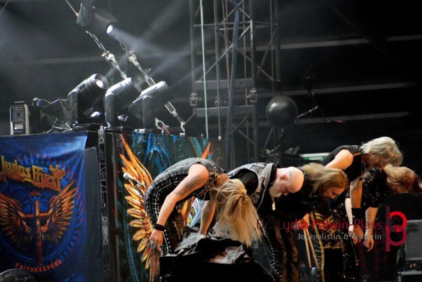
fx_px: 5275
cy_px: 141
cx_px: 211
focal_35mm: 450
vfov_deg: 3.1
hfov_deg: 4.6
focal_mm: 300
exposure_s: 1/400
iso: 6400
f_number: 6.3
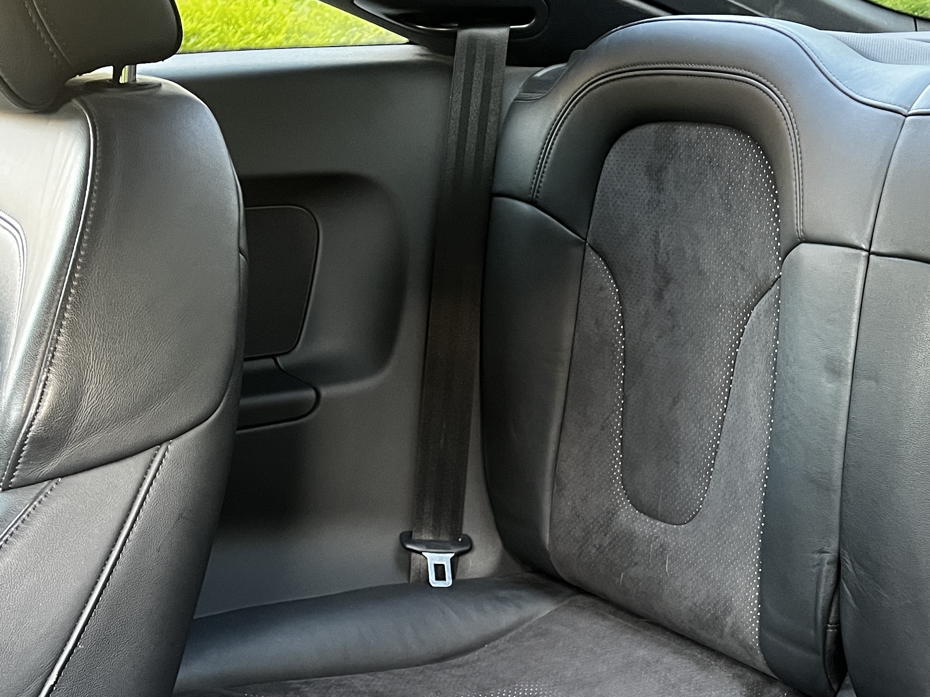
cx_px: 727
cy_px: 556
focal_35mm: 52
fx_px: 1397
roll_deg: +0.4
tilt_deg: -22.4
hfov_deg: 35.8
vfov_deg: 27.5
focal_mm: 5.1
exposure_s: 1/60
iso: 400
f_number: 1.6
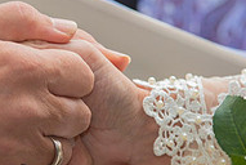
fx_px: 4154
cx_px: 63
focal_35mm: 607
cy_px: 86
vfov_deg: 2.3
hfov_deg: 3.4
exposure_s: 1/200
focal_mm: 200
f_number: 5
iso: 160
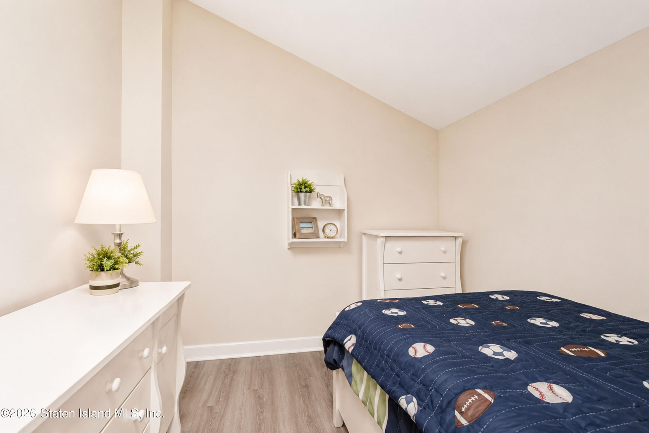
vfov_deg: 77.3
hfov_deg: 100.4
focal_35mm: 15
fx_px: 270
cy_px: 216
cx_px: 324
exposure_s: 1/40
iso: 1600
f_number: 5
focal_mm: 10
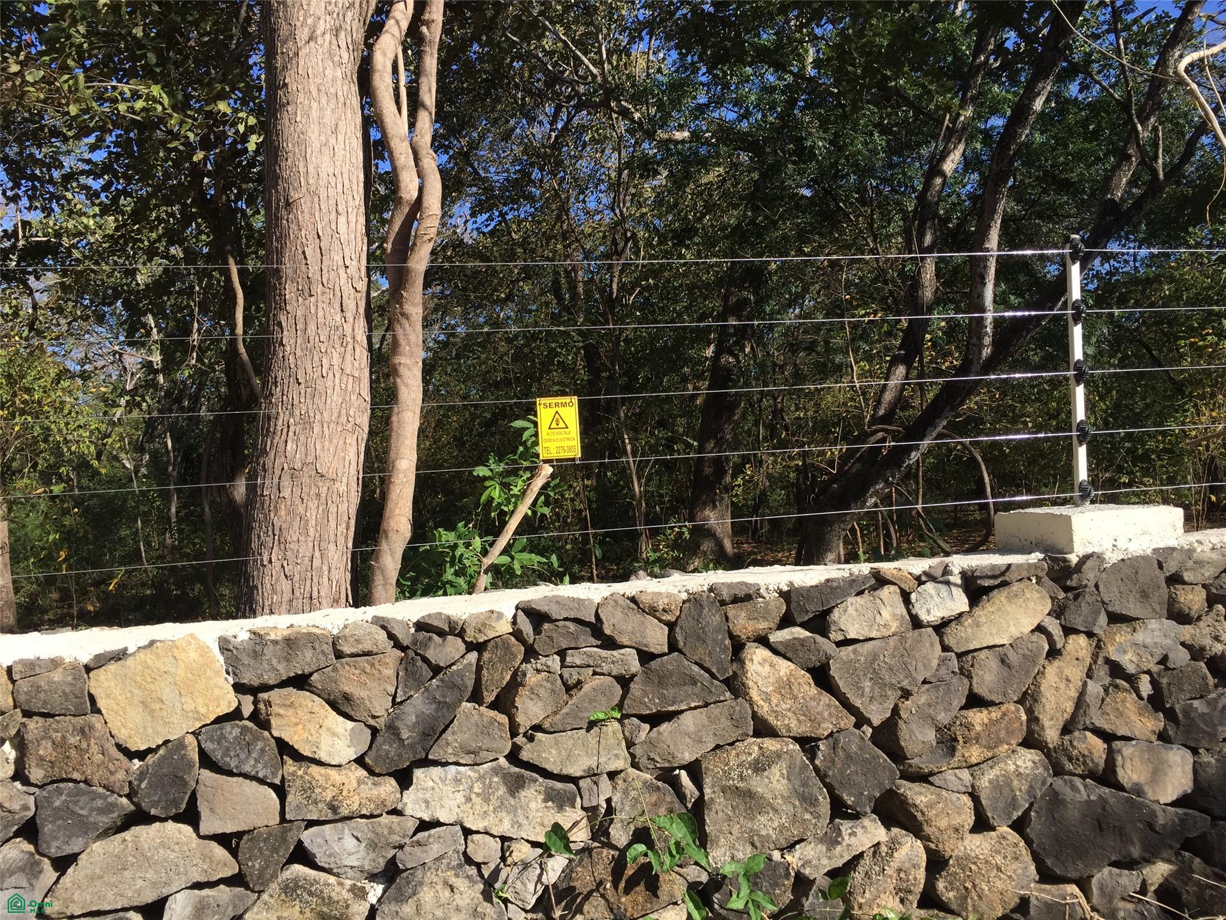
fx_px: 1027
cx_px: 613
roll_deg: +1.8
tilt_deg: +1.1
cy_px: 460
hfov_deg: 61.7
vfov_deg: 48.2
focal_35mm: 29
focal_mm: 4.15
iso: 32
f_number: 2.2
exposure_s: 1/1364
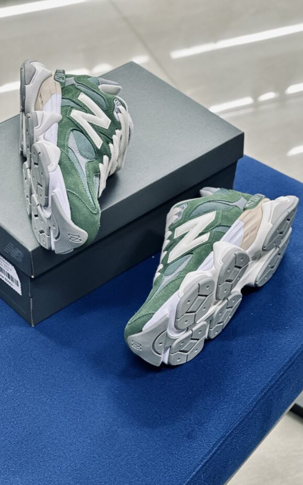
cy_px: 243
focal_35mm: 82
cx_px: 137
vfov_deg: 25.2
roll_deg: -2.5
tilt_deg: -41.5
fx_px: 1084
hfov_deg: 15.9
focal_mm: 9
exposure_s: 1/50
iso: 125
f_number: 2.8
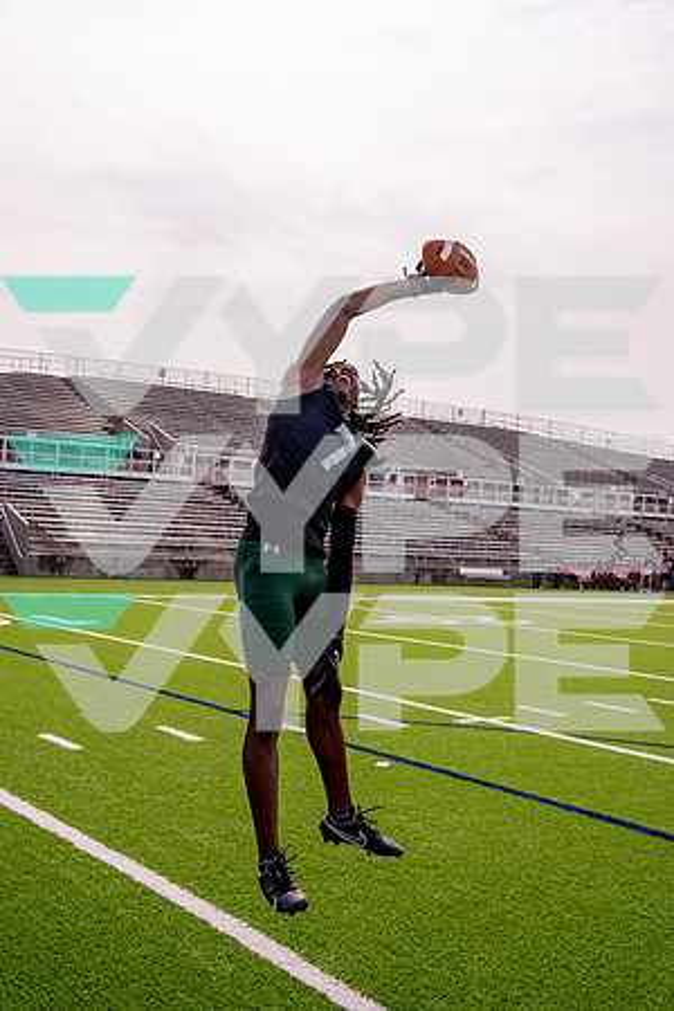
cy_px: 506
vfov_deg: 47.4
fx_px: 1151
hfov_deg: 32.6
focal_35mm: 41
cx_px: 337
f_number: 5.6
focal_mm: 41
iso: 100
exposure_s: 1/1250
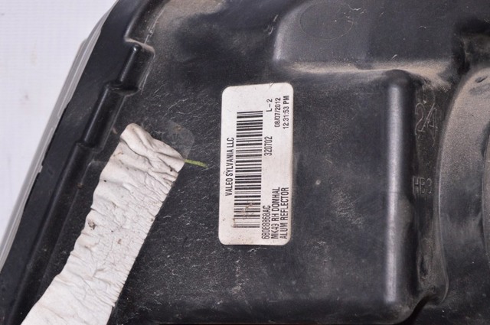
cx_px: 245
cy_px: 162
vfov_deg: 16.5
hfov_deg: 24.6
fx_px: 1121
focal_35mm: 82
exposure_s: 1/160
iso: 1600
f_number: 8
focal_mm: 55
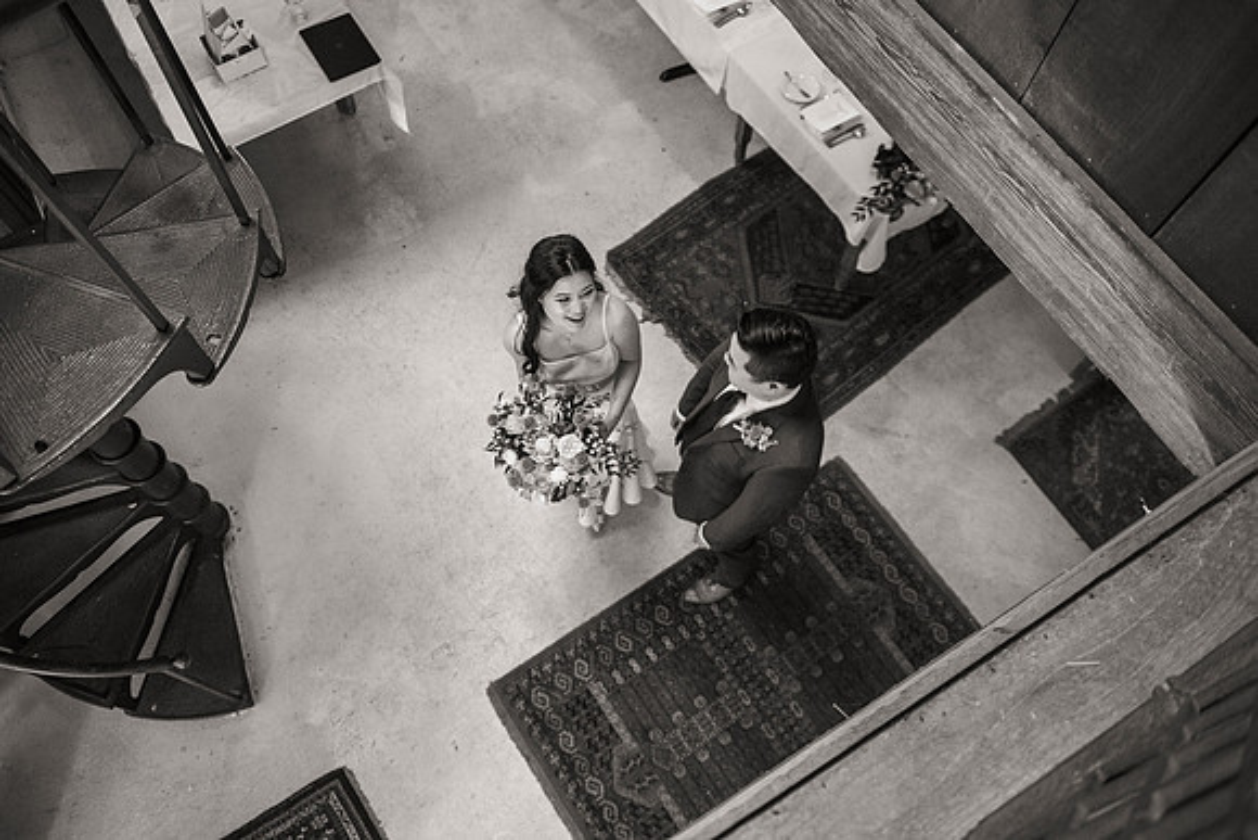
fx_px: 944
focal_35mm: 27
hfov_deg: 67.4
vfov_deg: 48.0
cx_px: 629
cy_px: 420
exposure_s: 1/125
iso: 2500
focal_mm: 27
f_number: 2.8
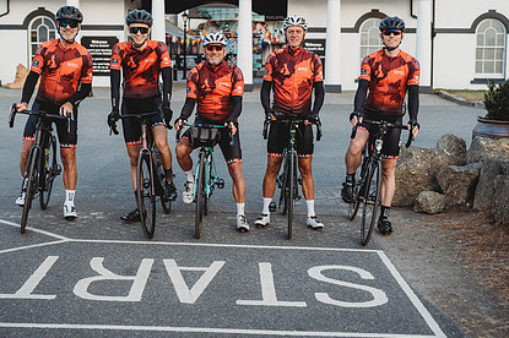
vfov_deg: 23.7
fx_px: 805
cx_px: 239
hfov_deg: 35.1
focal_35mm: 57
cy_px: 124
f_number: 2.8
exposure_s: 1/250
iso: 100
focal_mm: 40
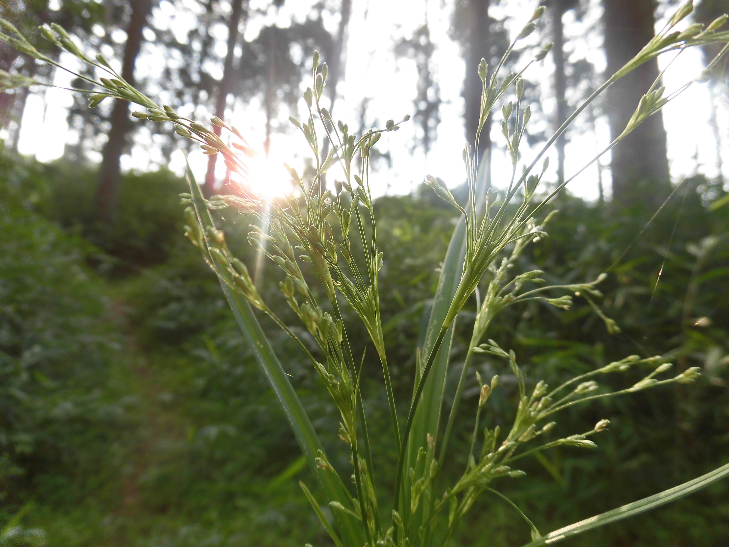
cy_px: 274
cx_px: 364
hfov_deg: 71.6
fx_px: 505
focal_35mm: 24
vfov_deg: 56.8
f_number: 3.1
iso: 100
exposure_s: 1/160
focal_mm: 4.3
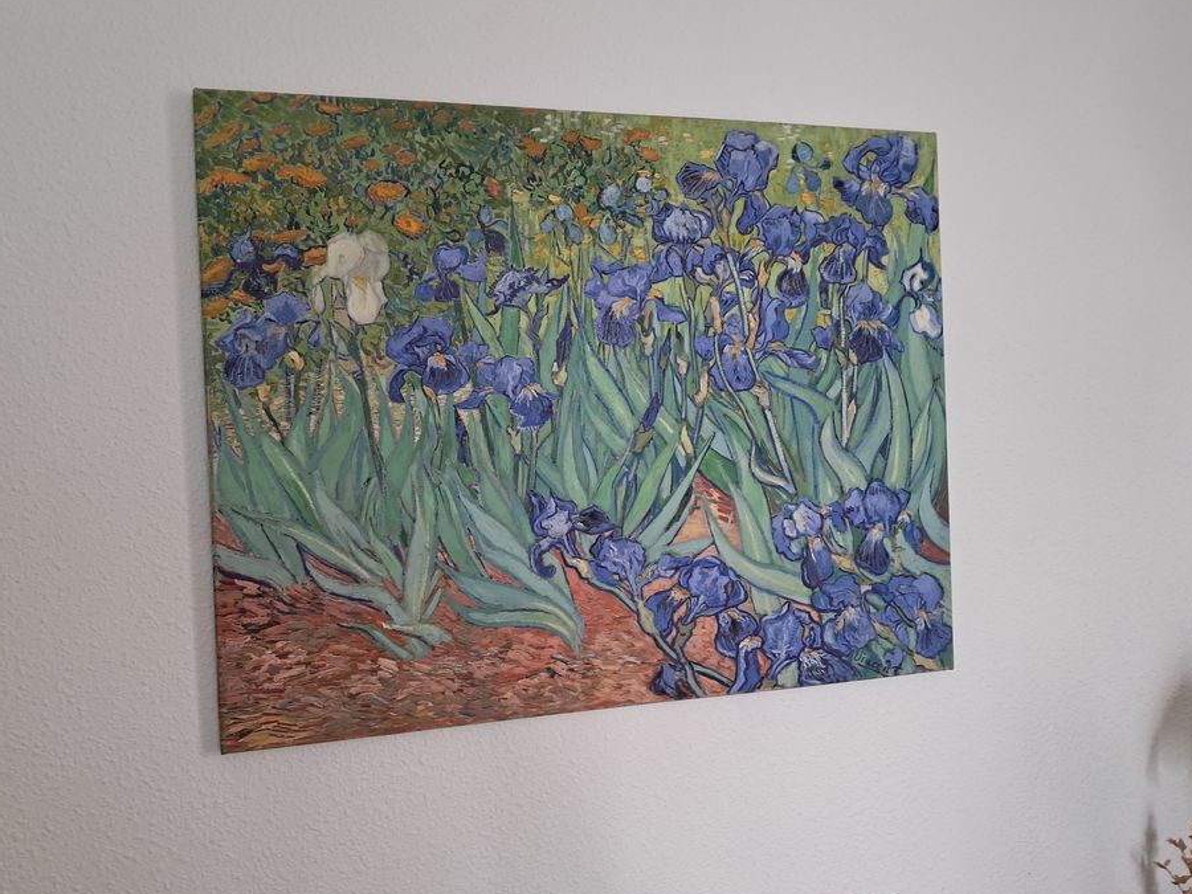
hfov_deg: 59.9
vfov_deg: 46.8
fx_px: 1033
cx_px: 544
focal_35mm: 30
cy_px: 456
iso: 400
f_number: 1.8
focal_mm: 4
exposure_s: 1/50
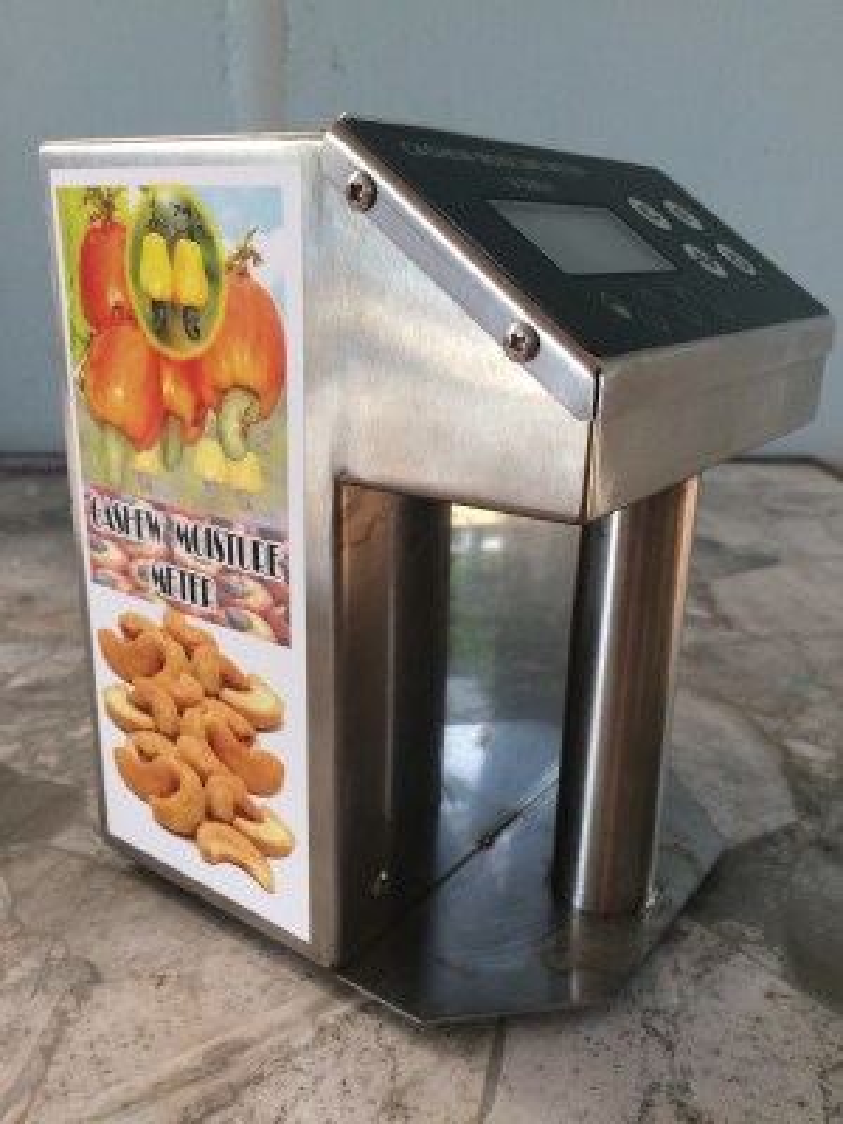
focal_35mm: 29
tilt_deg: -20.1
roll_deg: +1.2
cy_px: 562
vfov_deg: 61.7
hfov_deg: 48.2
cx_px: 422
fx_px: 942
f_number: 2.2
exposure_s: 1/100
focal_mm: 4.15
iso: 64
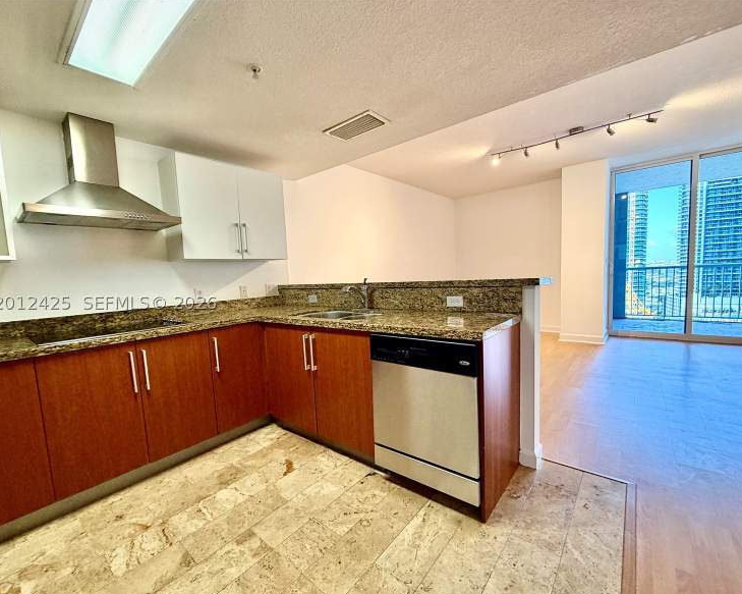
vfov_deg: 84.0
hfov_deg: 96.8
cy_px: 303
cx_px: 373
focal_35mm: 15
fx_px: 329
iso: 200
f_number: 2.2
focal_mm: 2.22
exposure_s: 1/60
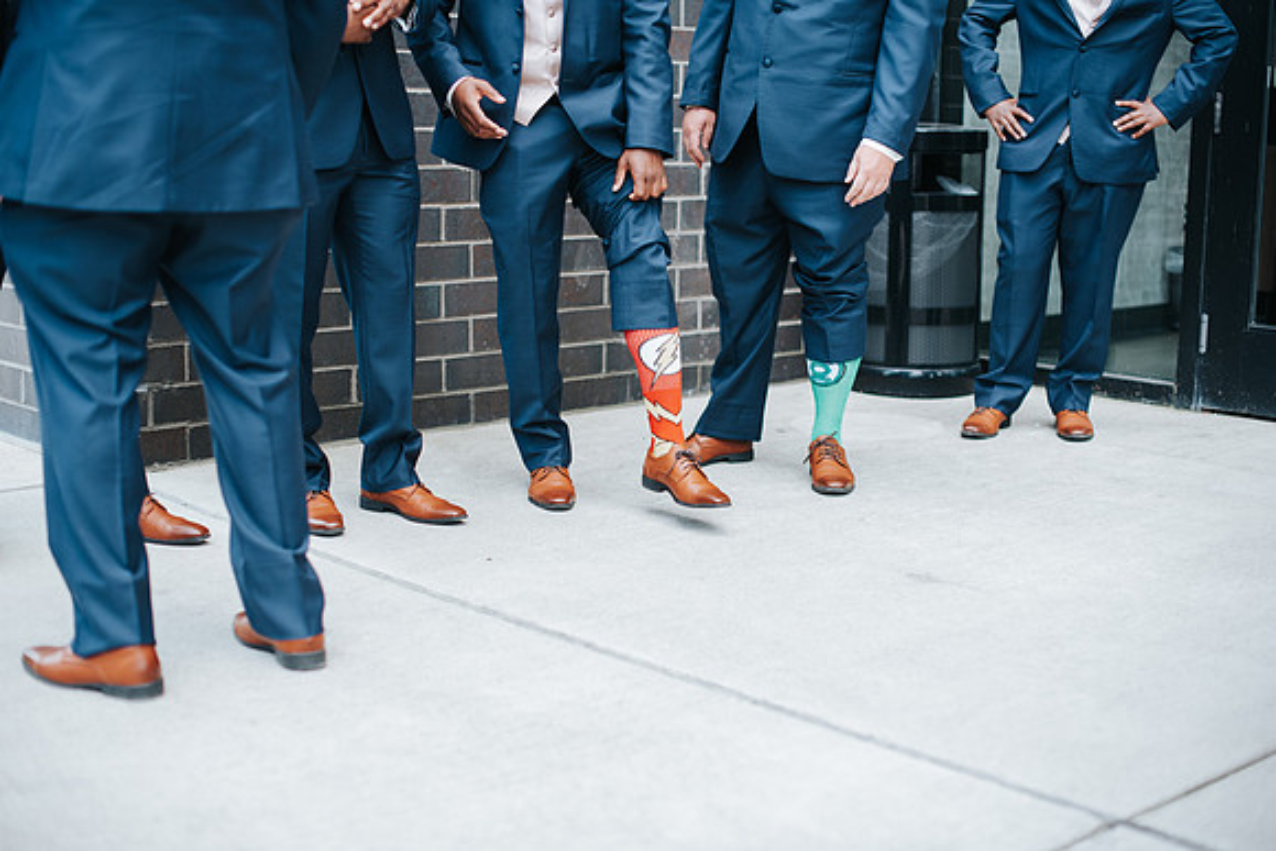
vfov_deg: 27.0
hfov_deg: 39.6
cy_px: 426
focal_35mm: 50
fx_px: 1773
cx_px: 638
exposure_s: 1/640
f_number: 2.2
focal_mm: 50
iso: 320
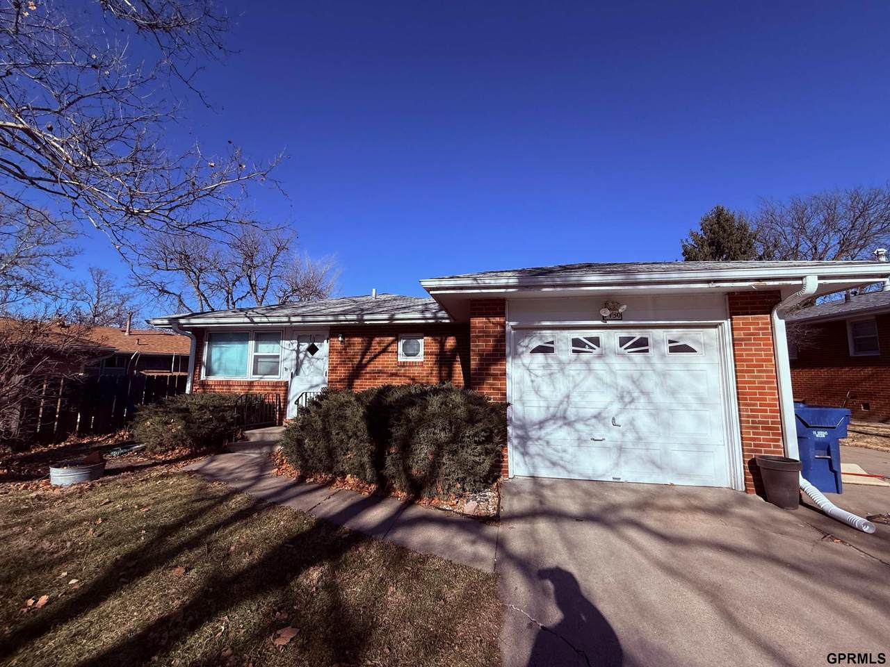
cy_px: 334
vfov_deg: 85.7
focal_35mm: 14
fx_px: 360
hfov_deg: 102.1
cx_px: 445
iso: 50
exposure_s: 1/2237
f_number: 2.2
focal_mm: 2.22
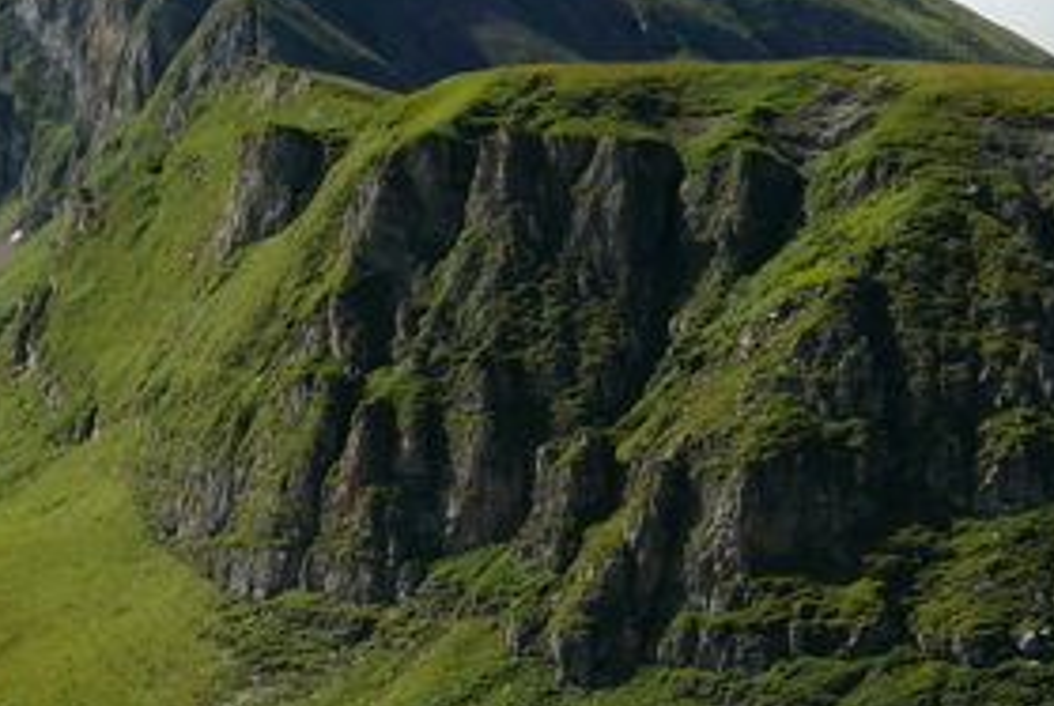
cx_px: -931
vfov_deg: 6.6
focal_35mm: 210
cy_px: 487
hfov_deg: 9.3
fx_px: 6158
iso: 200
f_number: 5.6
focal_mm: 22
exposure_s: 1/800
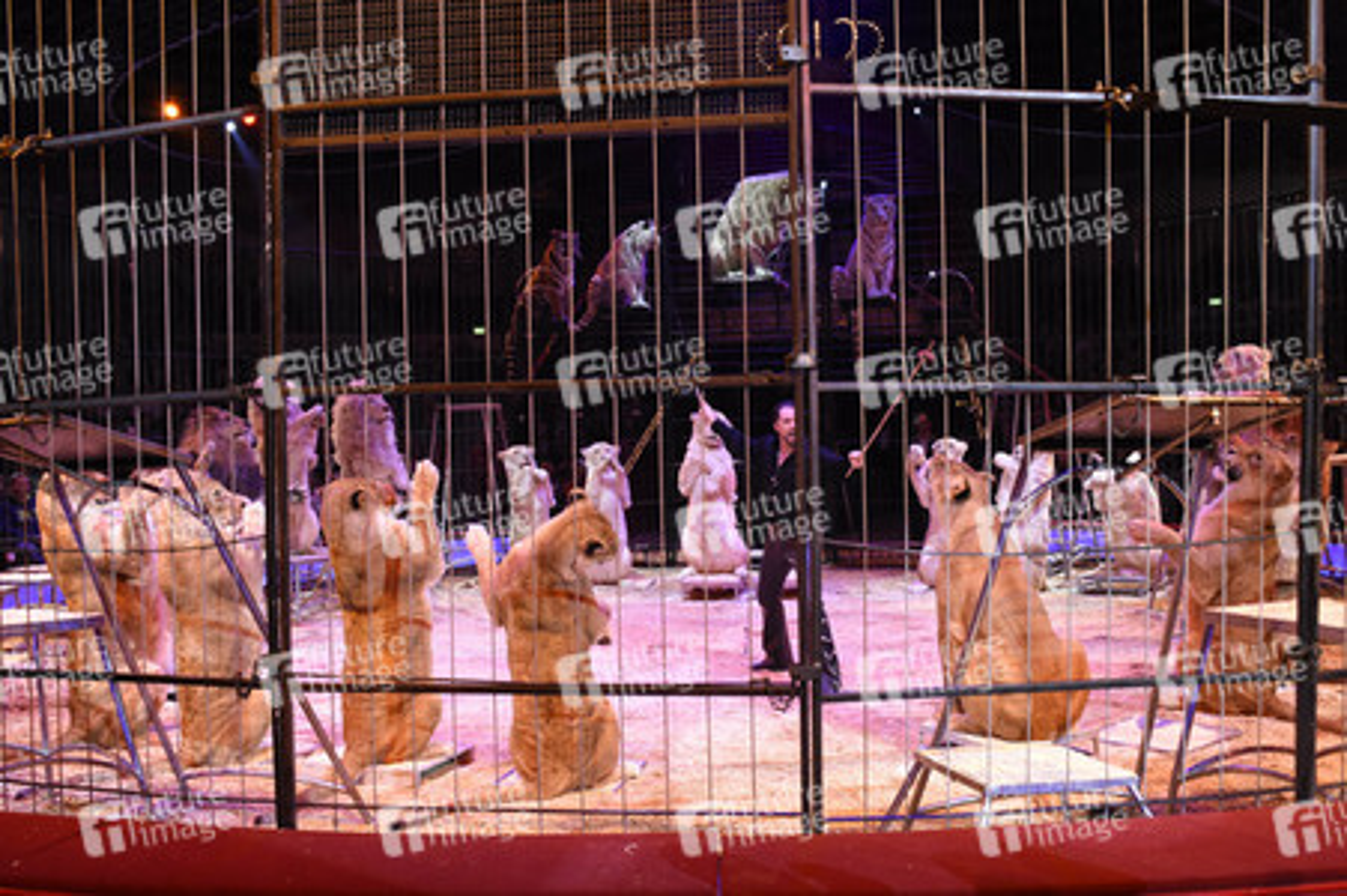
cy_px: 448
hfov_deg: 55.1
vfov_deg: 38.3
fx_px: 1290
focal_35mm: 34
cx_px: 674
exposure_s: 1/160
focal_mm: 23
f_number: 6.3
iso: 3200
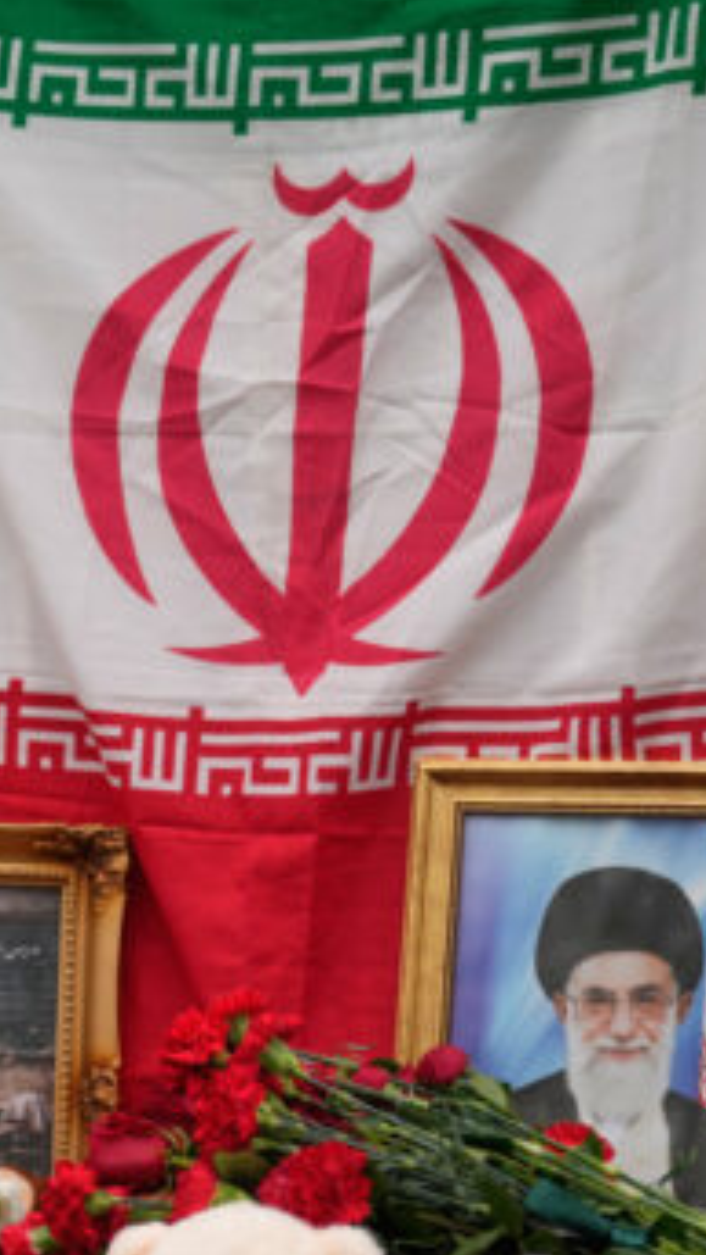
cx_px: -33
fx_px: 4059
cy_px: 907
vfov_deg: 17.5
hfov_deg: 9.9
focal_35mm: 122
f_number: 2.8
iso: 320
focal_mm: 52
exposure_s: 1/640
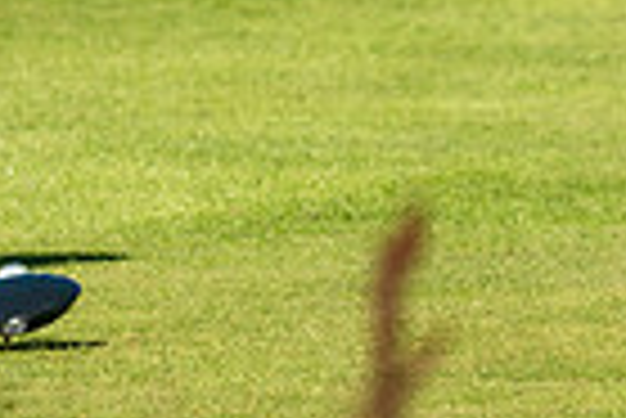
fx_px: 37059
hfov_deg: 1.0
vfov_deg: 0.6
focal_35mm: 2129
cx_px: -626
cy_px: -501
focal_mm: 300
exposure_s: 1/1000
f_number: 6.3
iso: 200
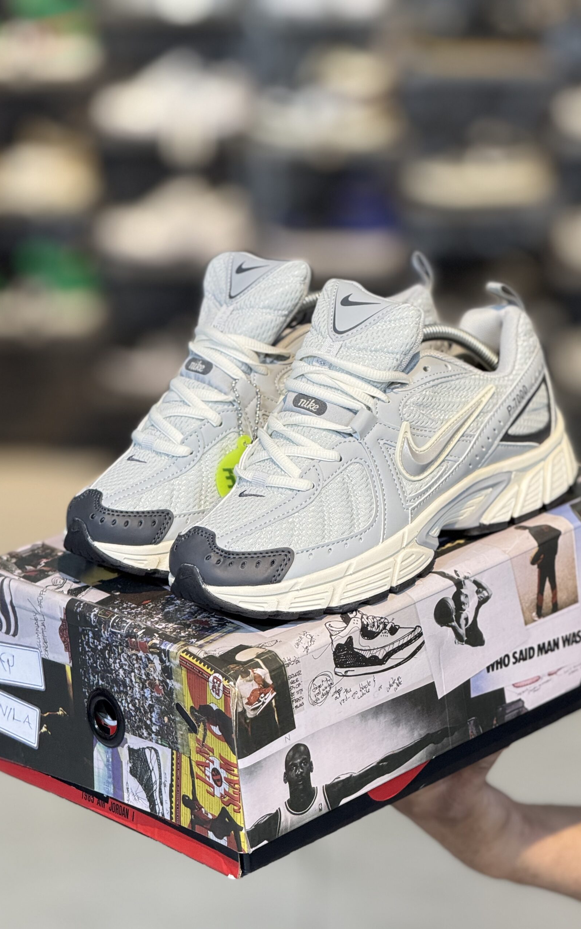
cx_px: 315
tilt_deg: -10.2
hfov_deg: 10.2
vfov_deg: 16.3
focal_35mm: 128
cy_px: 466
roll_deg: -0.9
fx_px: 3243
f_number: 2.8
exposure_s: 1/100
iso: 125
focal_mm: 15.66
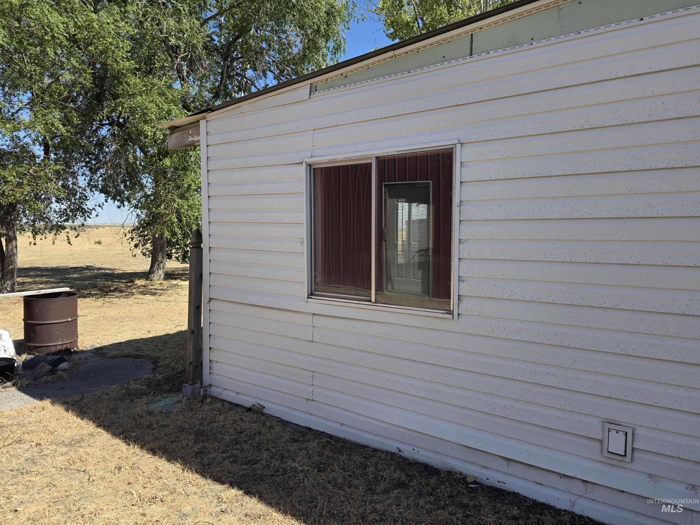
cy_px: 262
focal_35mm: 23
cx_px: 350
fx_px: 465
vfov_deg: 58.9
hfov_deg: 73.9
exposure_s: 1/4057
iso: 80
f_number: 1.7
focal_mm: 6.3
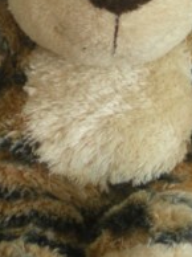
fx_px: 756
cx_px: 83
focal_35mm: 102
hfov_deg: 14.5
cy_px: 105
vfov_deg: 19.3
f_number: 3.1
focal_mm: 6.3
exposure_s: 1/23.6
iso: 200
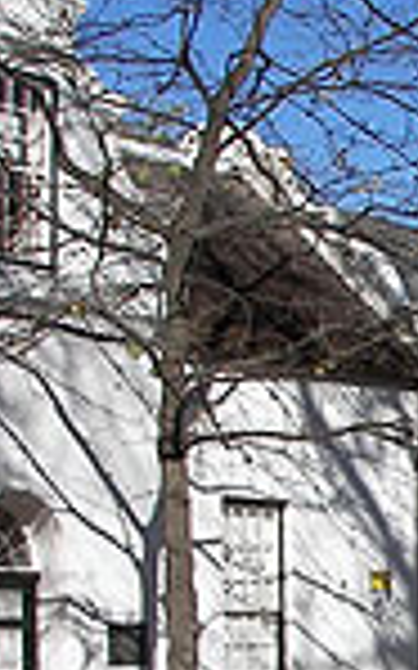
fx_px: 2098
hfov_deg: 10.9
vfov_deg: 17.9
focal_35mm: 115
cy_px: 594
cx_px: 629
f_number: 4
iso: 50
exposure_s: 1/500
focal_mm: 6
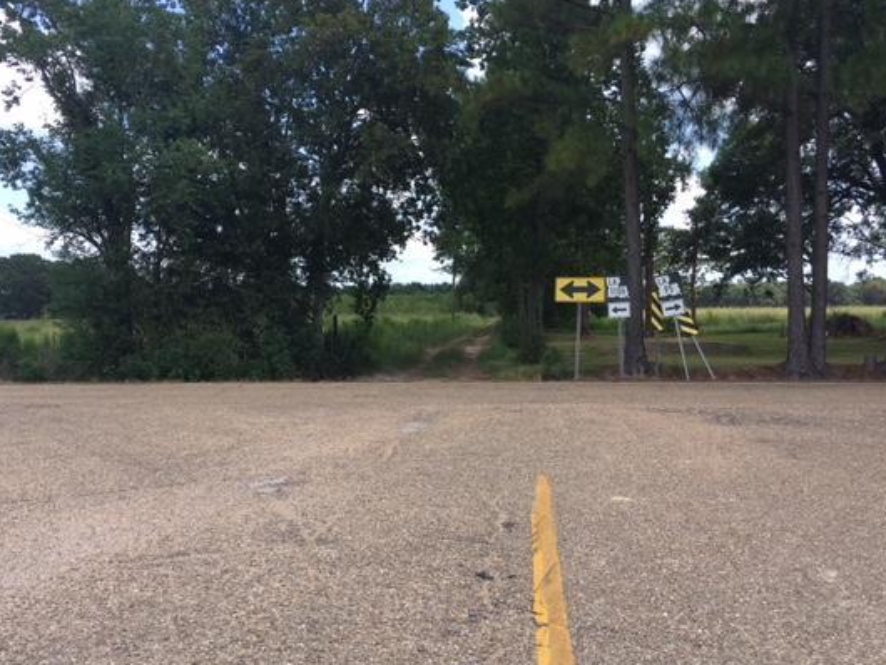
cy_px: 363
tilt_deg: -1.5
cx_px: 425
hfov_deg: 52.6
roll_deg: +0.9
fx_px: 896
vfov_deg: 40.7
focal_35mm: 35
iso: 25
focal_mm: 4.15
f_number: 2.2
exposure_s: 1/615
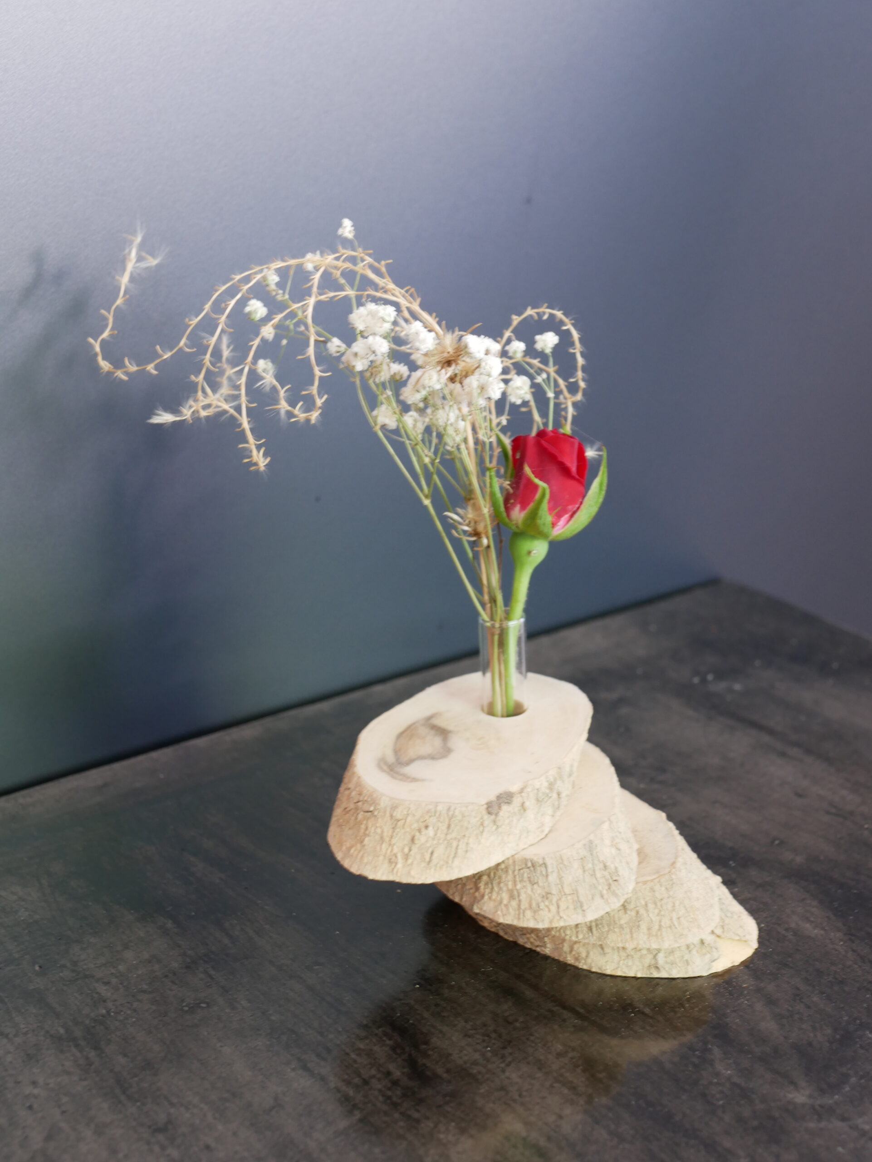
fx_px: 1678
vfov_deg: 38.2
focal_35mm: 50
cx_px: 436
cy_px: 581
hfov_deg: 29.1
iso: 400
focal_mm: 25
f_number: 5.1
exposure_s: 1/4
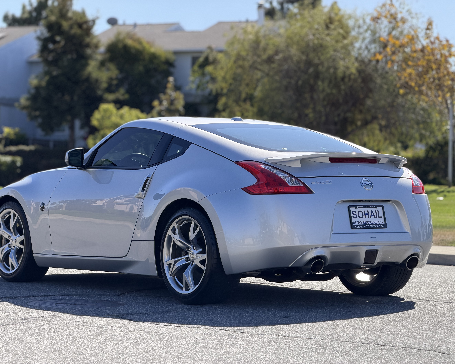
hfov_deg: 18.3
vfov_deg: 14.7
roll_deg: -0.8
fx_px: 1414
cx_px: 218
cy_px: 183
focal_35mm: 105
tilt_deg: -0.9
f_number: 2.8
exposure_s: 1/602
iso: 50
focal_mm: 16.89
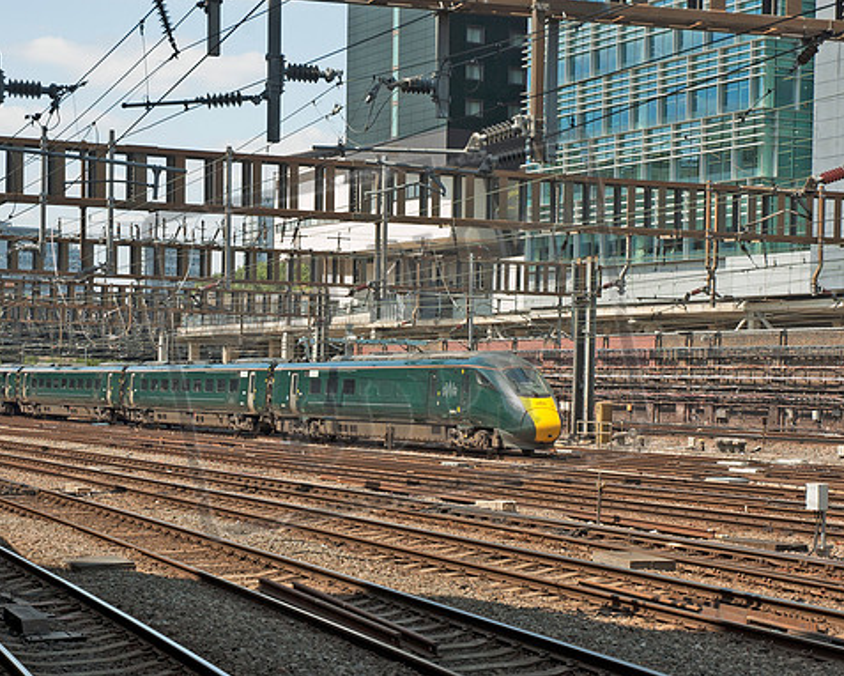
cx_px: 396
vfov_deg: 23.5
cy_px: 338
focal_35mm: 65
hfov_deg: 29.1
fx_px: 1624
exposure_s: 1/200
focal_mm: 38
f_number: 7.1
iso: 200
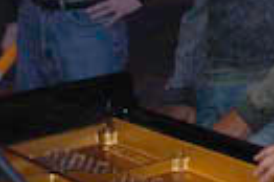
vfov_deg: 10.4
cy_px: -67
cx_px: 146
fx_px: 973
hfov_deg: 16.0
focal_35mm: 128
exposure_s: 1/160
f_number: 5.6
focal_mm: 28
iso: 800
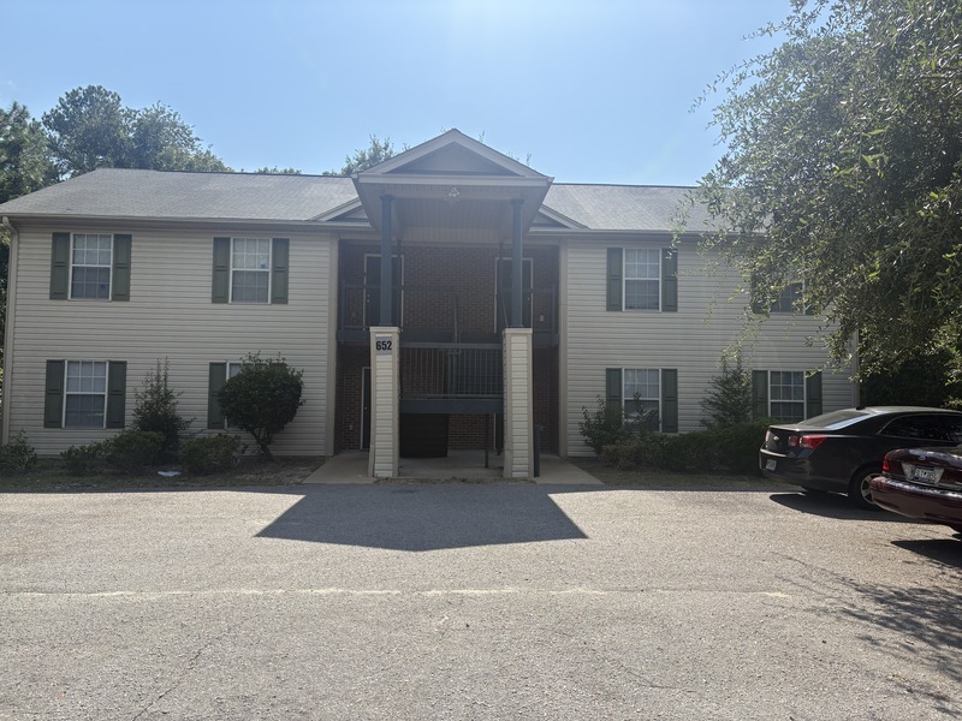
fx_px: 723
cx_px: 481
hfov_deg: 67.3
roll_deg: +0.4
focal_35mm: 26
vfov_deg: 53.1
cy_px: 360
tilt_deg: +3.8
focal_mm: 5.96
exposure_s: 1/3448
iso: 50
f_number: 1.6
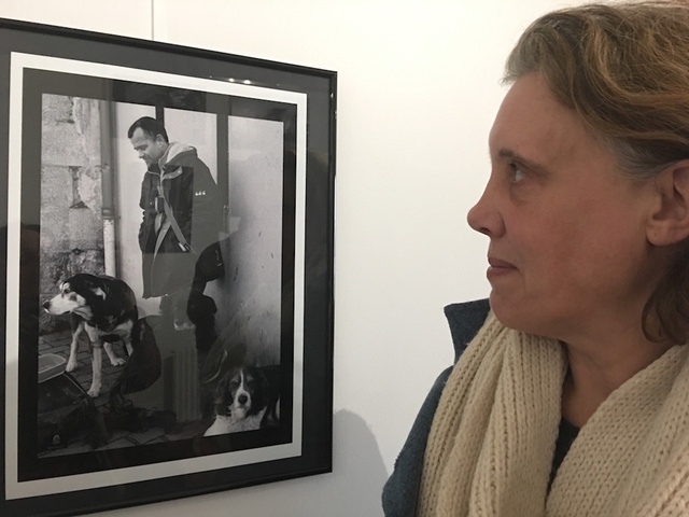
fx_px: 577
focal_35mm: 29
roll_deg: +1.1
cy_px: 258
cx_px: 344
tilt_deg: +1.9
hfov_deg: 61.7
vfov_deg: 48.2
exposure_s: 1/8
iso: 160
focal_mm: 4.15
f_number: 2.2
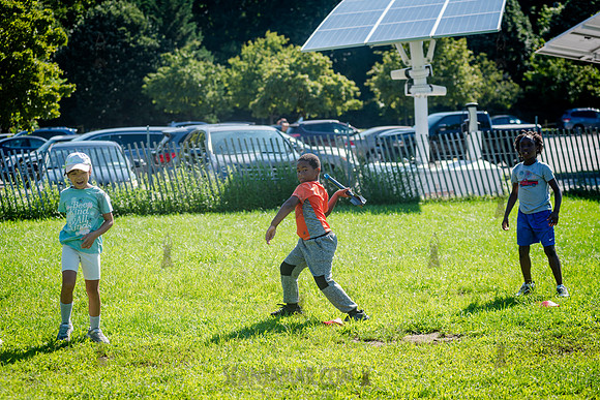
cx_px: 300
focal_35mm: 92
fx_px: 1534
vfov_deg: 14.9
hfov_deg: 22.1
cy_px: 200
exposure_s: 1/800
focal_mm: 92
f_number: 4
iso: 200
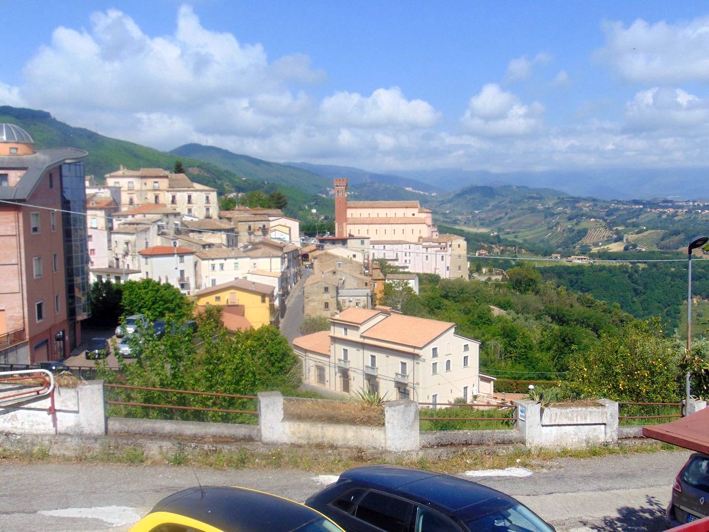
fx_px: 717
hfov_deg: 52.6
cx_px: 354
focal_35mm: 35
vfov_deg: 40.7
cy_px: 266
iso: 80
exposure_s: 1/320
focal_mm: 6.3
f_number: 8.3
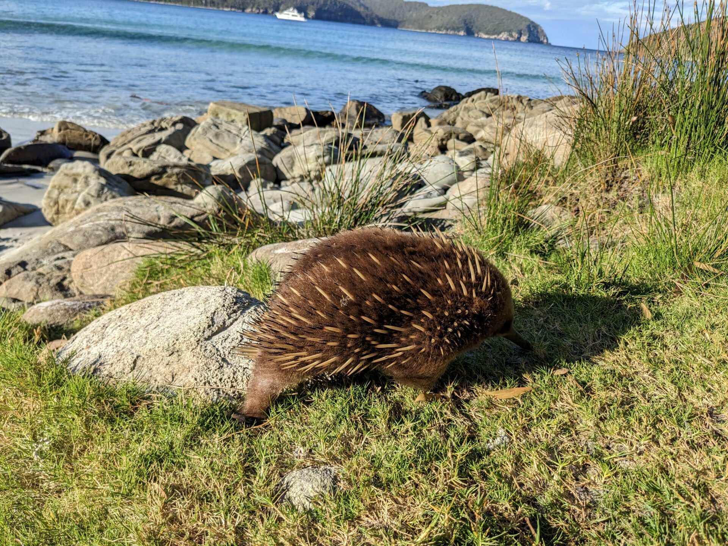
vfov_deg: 51.4
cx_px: 364
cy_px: 273
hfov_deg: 65.3
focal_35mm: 27
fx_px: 568
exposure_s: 1/1805
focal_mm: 4.38
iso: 44
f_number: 1.73
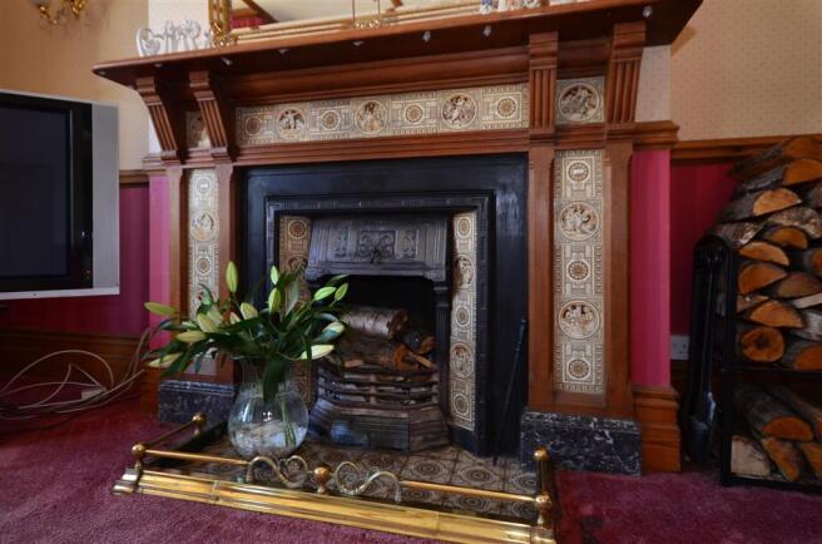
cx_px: 411
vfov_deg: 67.1
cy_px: 272
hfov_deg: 90.1
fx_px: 410
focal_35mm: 18
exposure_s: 1/13
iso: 200
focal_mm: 12
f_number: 5
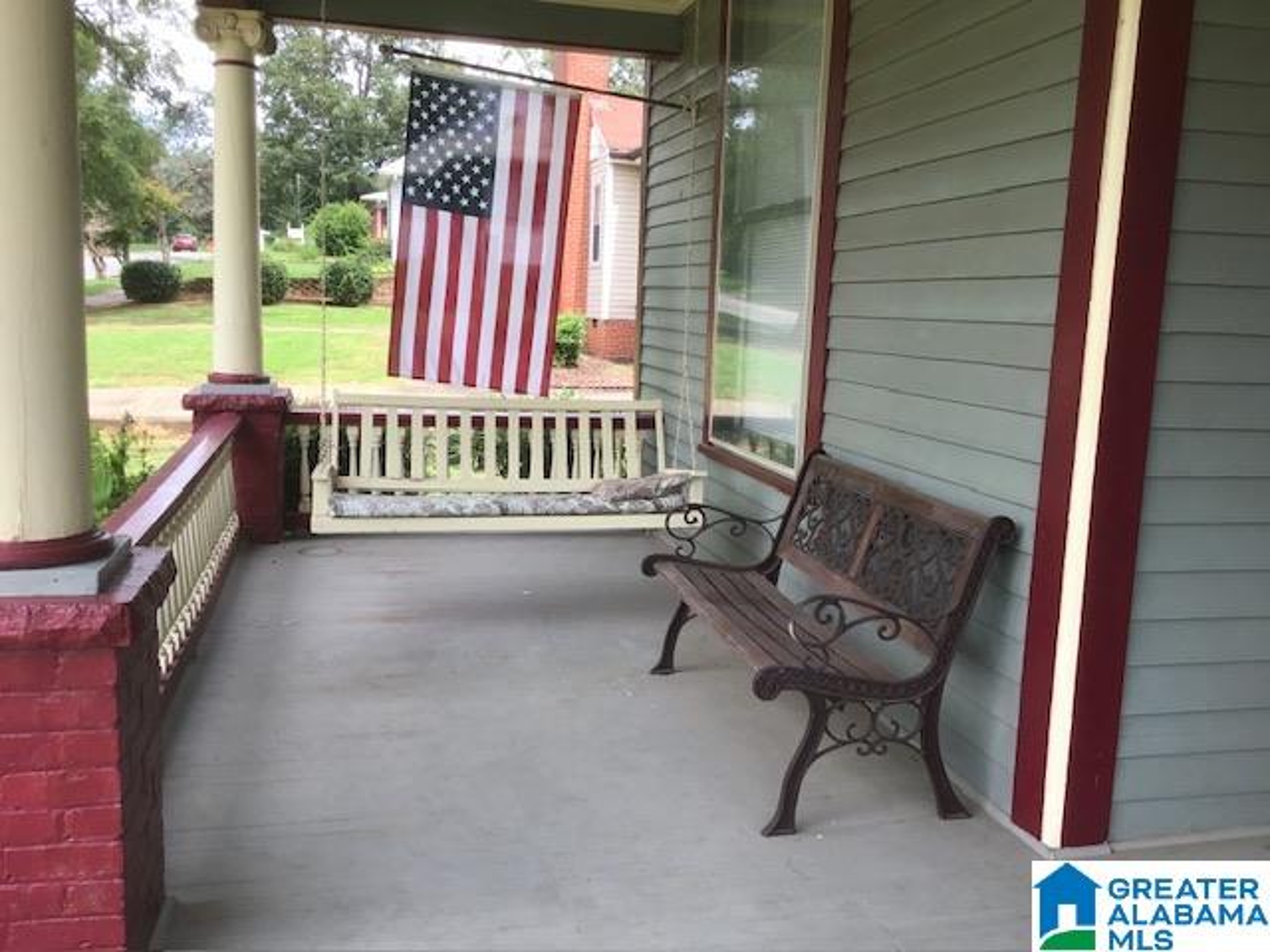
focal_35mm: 31
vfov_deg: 45.4
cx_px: 635
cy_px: 476
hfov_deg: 58.4
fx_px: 1137
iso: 25
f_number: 2.4
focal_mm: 3.3
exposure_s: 1/259
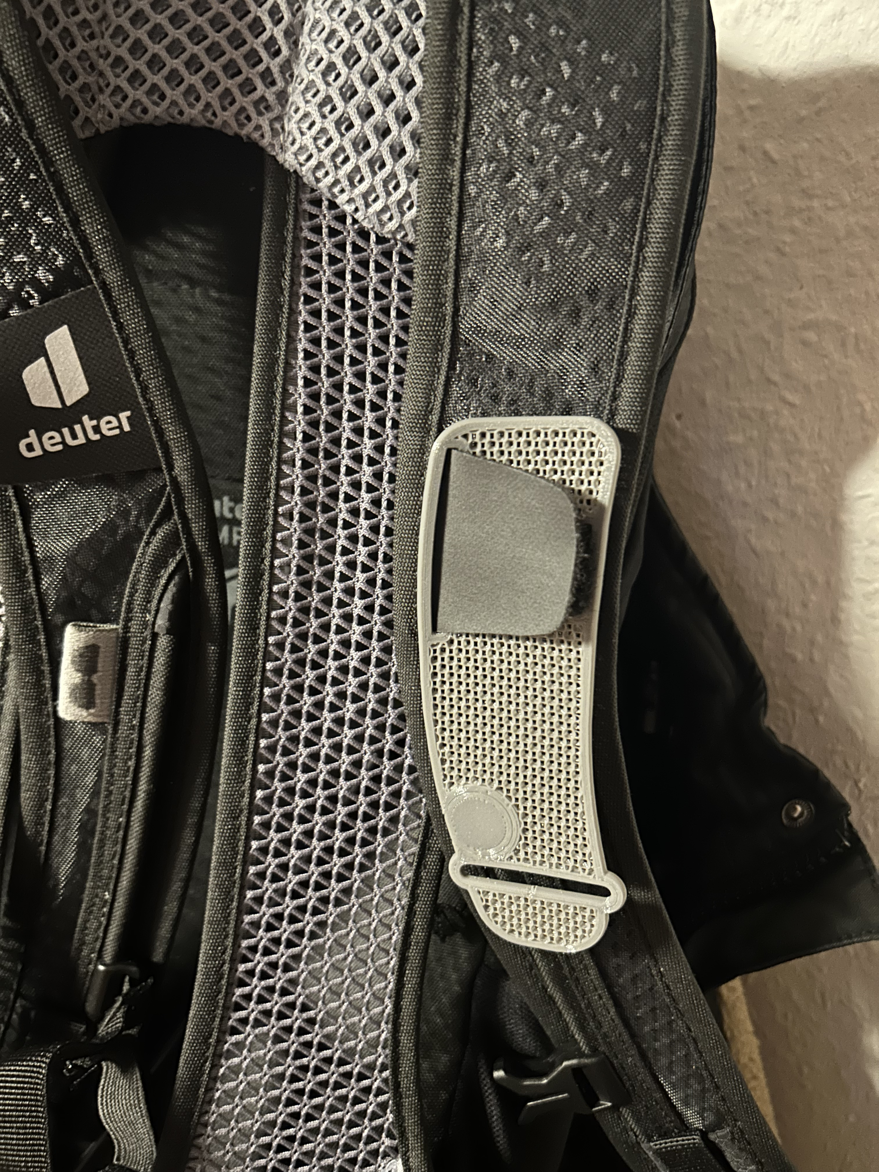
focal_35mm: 26
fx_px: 880
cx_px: 440
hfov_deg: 53.1
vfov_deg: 67.3
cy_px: 586
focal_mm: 5.7
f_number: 1.5
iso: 640
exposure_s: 1/12
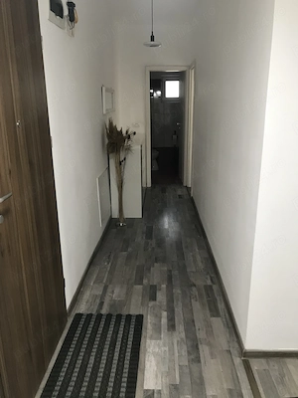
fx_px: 321
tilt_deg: -14.5
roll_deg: +0.1
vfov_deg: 63.4
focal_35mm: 28
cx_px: 149
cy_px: 199
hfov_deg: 49.7
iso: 40
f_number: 1.8
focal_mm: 3.99
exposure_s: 1/20
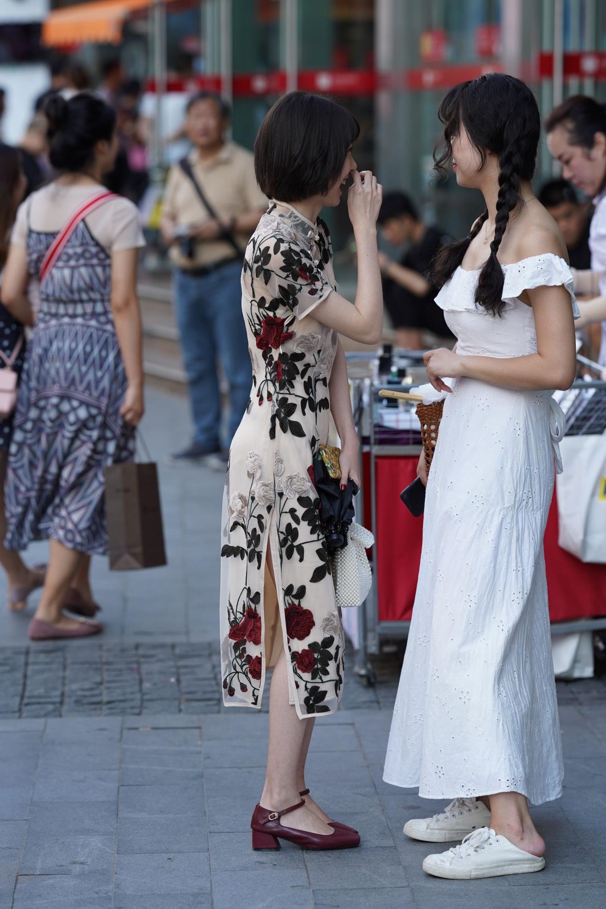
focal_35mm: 135
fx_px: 3408
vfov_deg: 15.2
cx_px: 303
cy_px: 454
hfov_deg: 10.2
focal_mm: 135
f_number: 3.5
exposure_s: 1/800
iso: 400
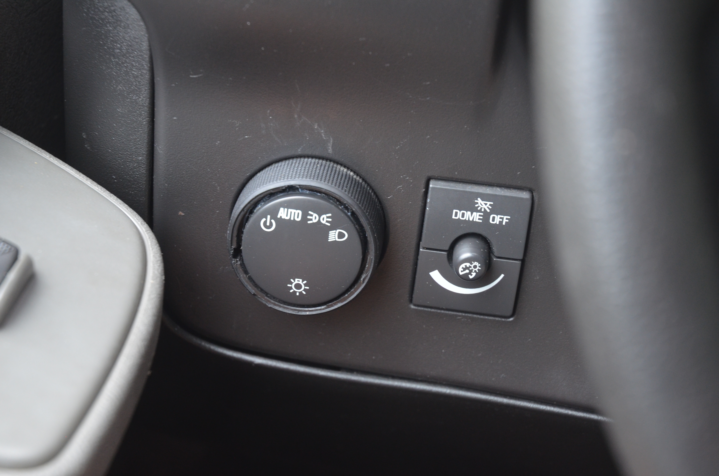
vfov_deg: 17.4
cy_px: 238
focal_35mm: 78
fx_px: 1555
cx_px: 360
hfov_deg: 26.0
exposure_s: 1/60
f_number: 4.5
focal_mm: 52
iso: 800
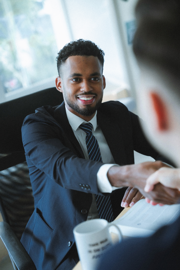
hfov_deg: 21.6
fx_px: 472
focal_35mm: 63
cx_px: 90
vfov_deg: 31.9
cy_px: 135
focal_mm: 63
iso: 1600
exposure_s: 1/500
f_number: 2.8
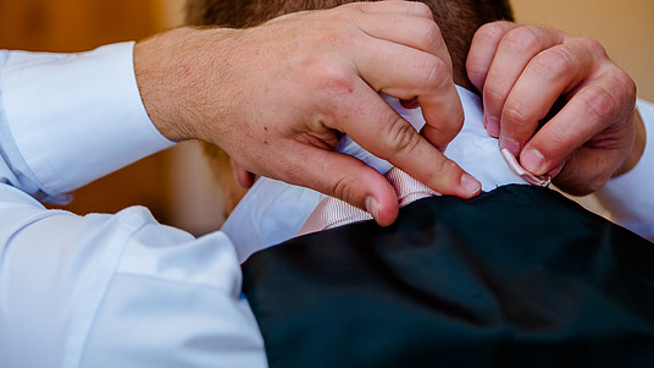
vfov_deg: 8.9
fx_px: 2357
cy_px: 193
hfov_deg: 15.8
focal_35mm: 136
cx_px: 303
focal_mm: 120
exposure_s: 1/160
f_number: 4
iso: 1600
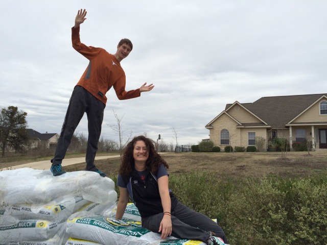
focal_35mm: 29
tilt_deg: +6.2
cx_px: 164
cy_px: 122
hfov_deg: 61.7
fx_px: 274
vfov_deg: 48.2
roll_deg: -1.4
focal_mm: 4.15
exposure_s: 1/1368
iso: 32
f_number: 2.2
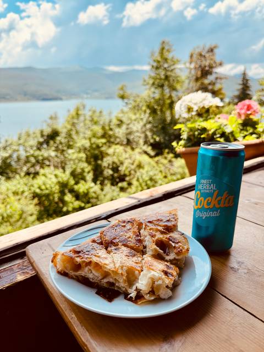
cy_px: 176
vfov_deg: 71.6
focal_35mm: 24
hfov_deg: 56.8
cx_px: 132
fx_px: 244
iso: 100
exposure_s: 1/1385
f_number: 1.78
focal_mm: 6.76
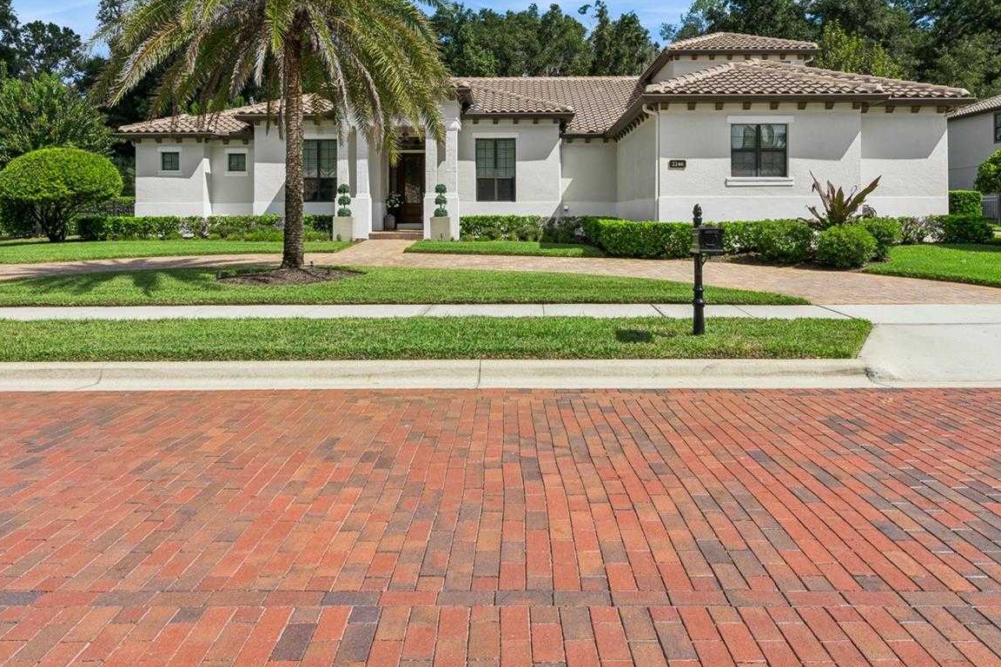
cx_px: 508
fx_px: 695
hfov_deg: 71.5
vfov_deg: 50.1
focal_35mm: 25
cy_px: 208
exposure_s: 1/100
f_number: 20
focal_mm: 18
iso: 160
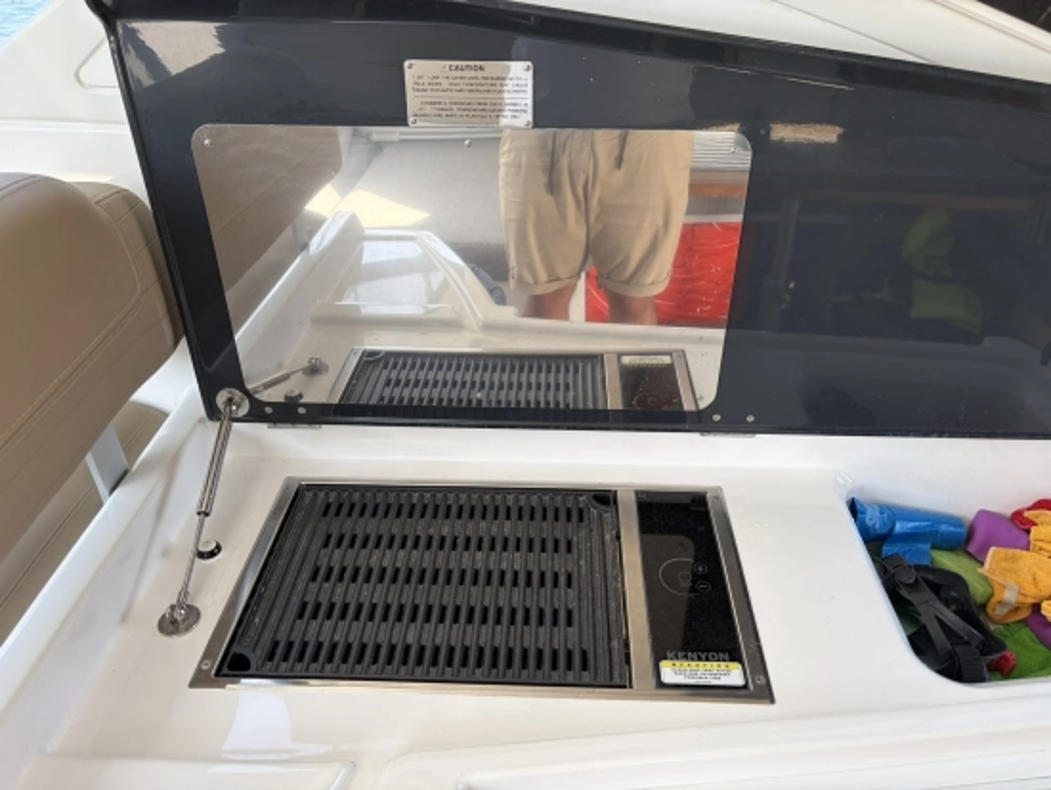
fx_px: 790
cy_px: 395
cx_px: 526
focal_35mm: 26
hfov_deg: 67.3
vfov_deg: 53.1
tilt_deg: -28.5
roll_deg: +1.0
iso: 40
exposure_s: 1/121
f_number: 1.6
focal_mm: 5.96
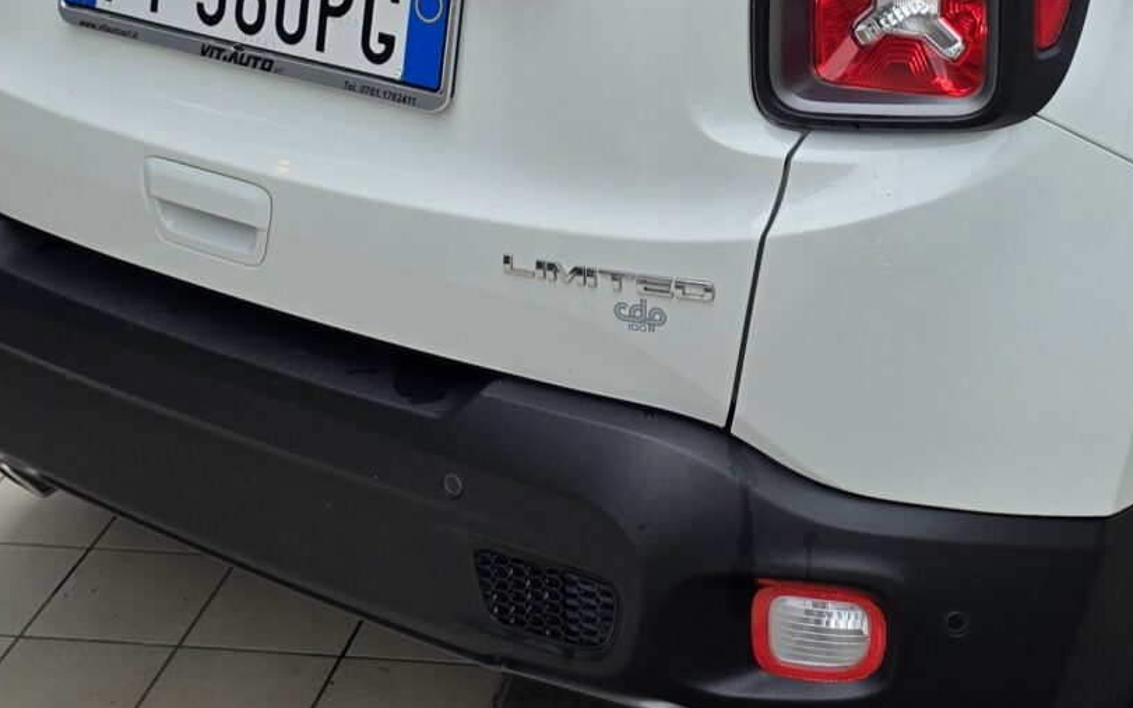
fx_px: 2378
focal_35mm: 77
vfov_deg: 16.0
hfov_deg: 26.7
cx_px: 680
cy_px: -249
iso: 80
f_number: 1.7
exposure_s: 1/2621
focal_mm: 6.3
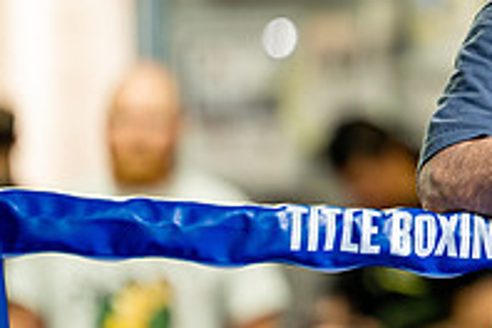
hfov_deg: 4.7
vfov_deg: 3.1
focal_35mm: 439
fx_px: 5999
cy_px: 98
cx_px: 586
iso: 1600
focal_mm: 150
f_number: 2
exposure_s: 1/250
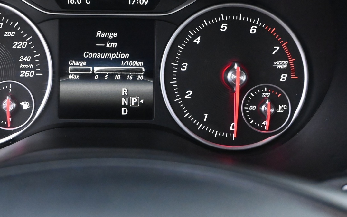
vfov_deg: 25.7
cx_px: 105
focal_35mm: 49
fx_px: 467
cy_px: 44
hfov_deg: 40.1
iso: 6400
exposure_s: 1/15
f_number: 4.5
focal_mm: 21.5
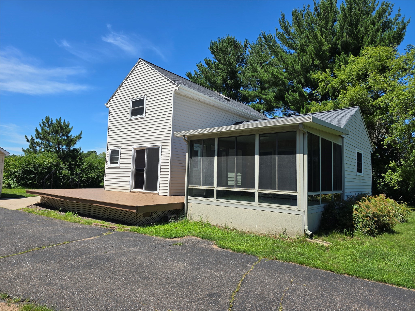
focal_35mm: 23
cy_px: 156
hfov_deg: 73.9
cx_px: 208
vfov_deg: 58.9
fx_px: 276
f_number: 1.7
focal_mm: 6.3
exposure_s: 1/643
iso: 12
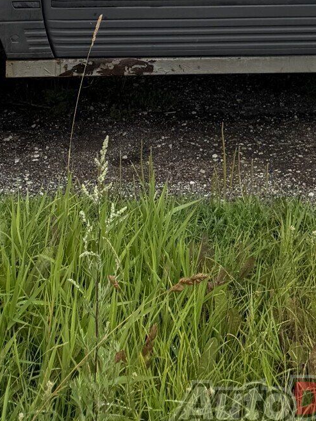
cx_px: 294
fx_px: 1156
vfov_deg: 16.9
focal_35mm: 95
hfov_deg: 15.4
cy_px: -342
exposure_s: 1/7353
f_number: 1.78
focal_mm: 6.76
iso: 80
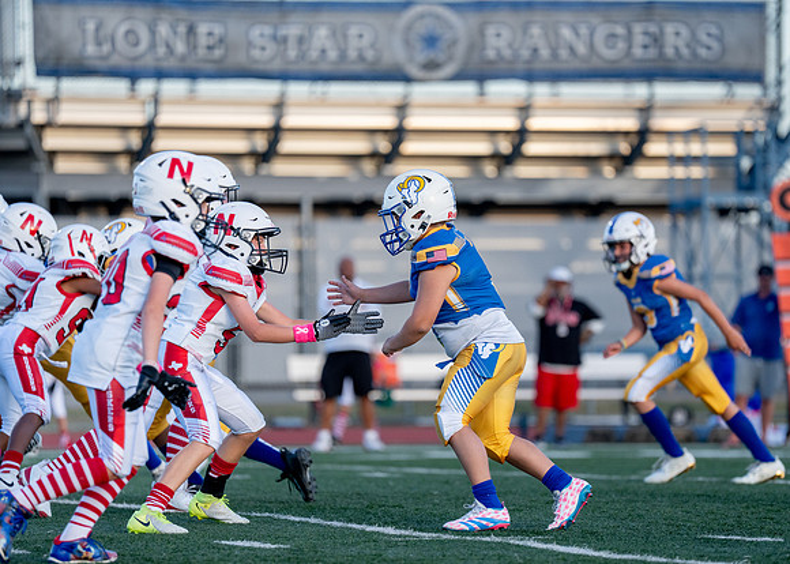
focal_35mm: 252
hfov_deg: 8.0
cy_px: 284
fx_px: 5664
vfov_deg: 5.7
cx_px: 454
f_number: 2.8
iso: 640
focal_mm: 200
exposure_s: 1/2500
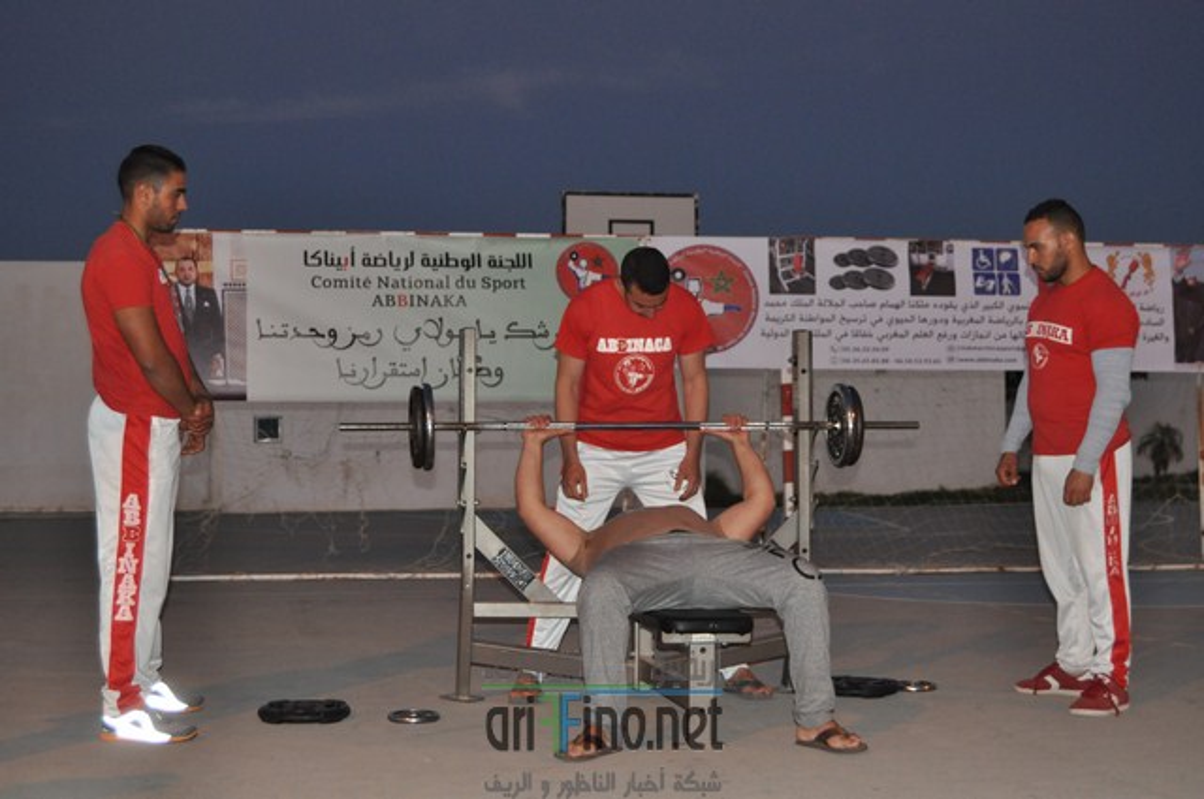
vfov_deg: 23.7
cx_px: 602
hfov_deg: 35.1
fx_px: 1904
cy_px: 400
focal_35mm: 57
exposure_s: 1/60
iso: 800
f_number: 4.8
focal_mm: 38
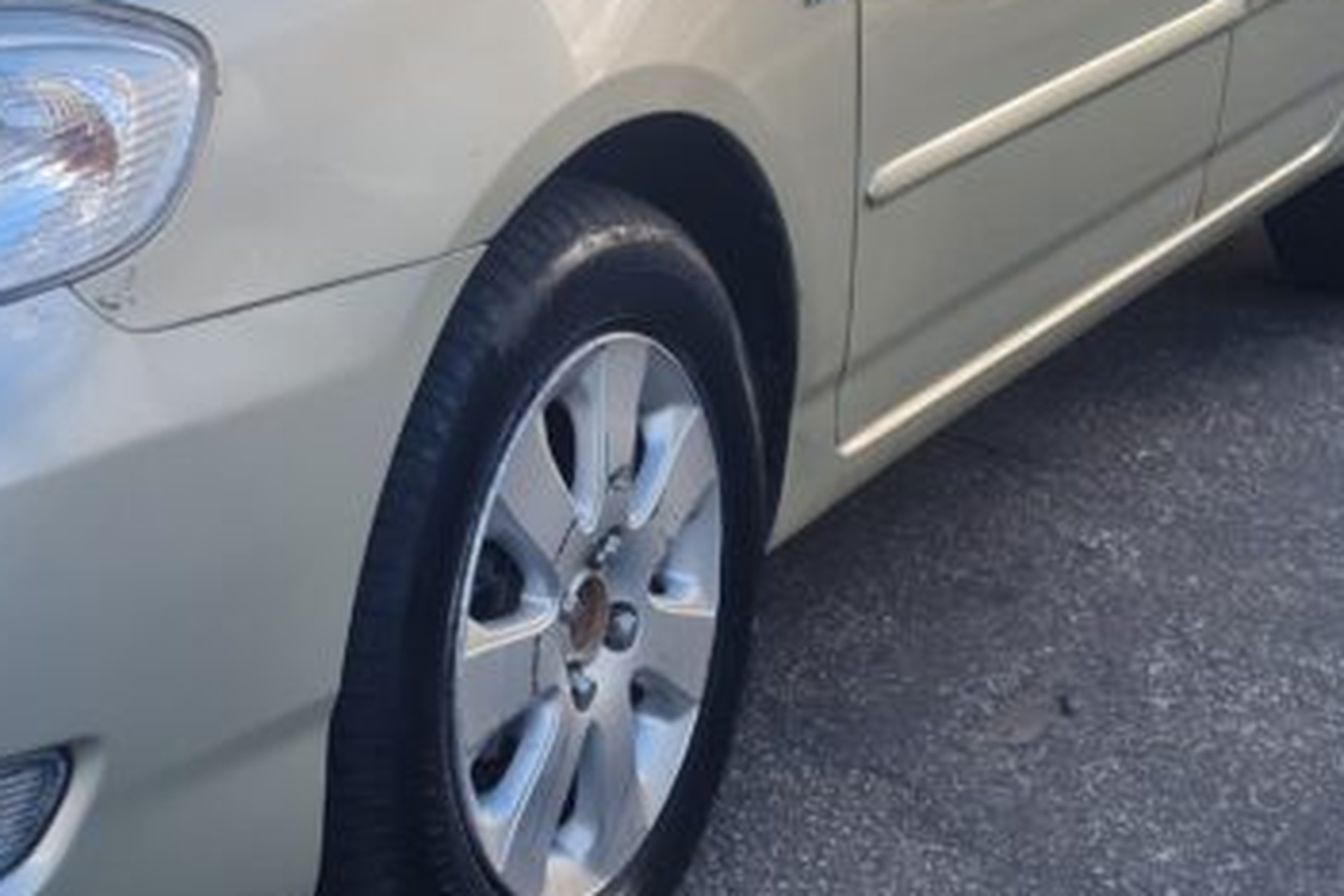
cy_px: 4
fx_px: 2949
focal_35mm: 79
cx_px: 100
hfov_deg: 24.8
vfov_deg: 16.9
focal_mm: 5.4
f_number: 1.8
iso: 50
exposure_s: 1/326
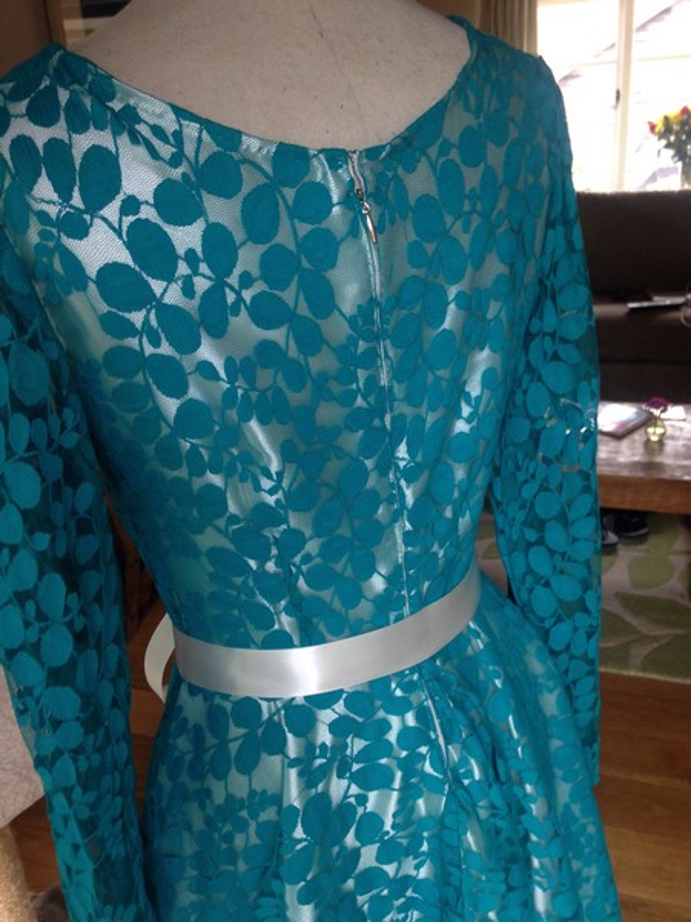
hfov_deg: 42.9
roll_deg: +3.8
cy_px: 461
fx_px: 878
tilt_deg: -23.6
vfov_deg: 55.4
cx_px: 346
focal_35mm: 33
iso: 50
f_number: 2.4
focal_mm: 4.12
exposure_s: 1/20
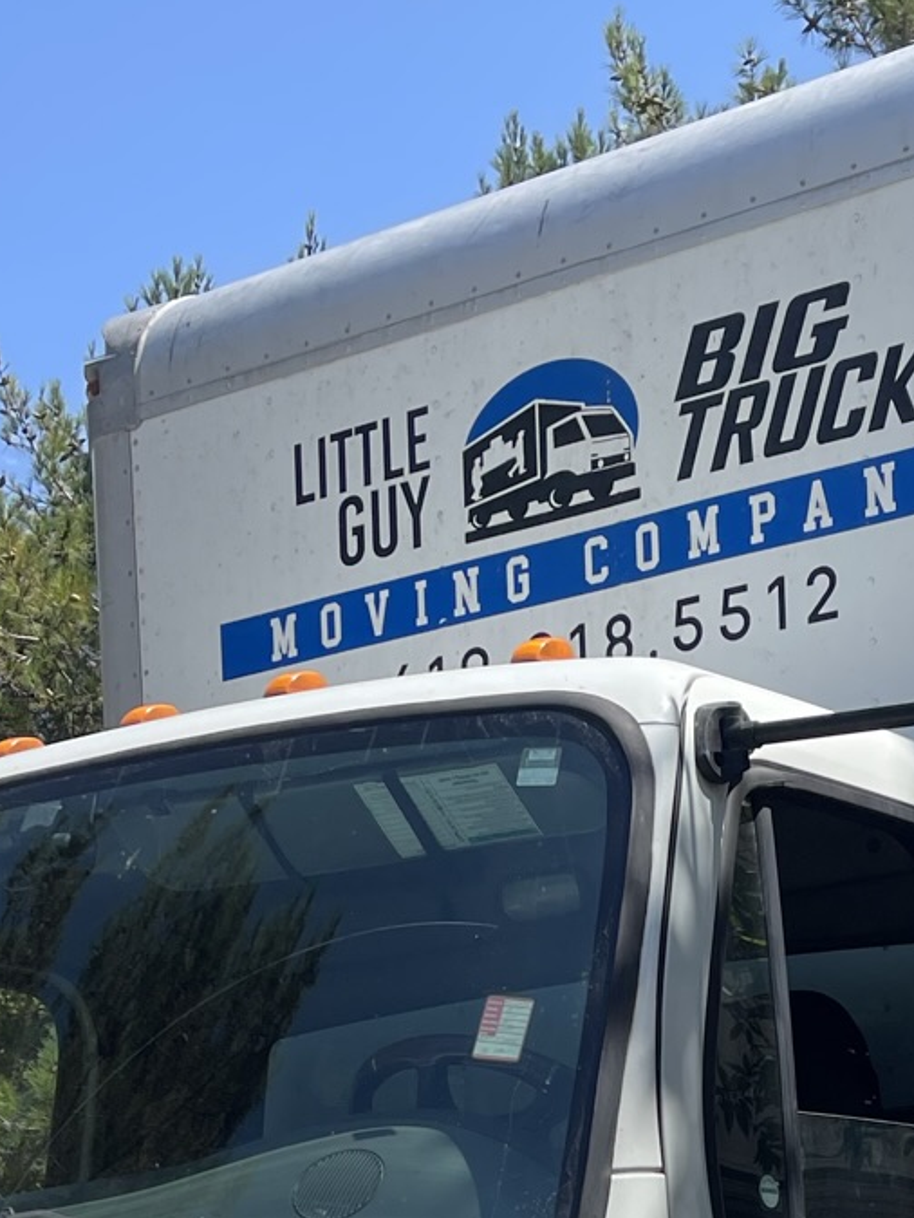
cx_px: 840
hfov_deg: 18.3
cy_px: 1402
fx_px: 2779
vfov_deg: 23.0
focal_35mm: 79
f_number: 1.6
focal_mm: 5.1
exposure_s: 1/2012
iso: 32
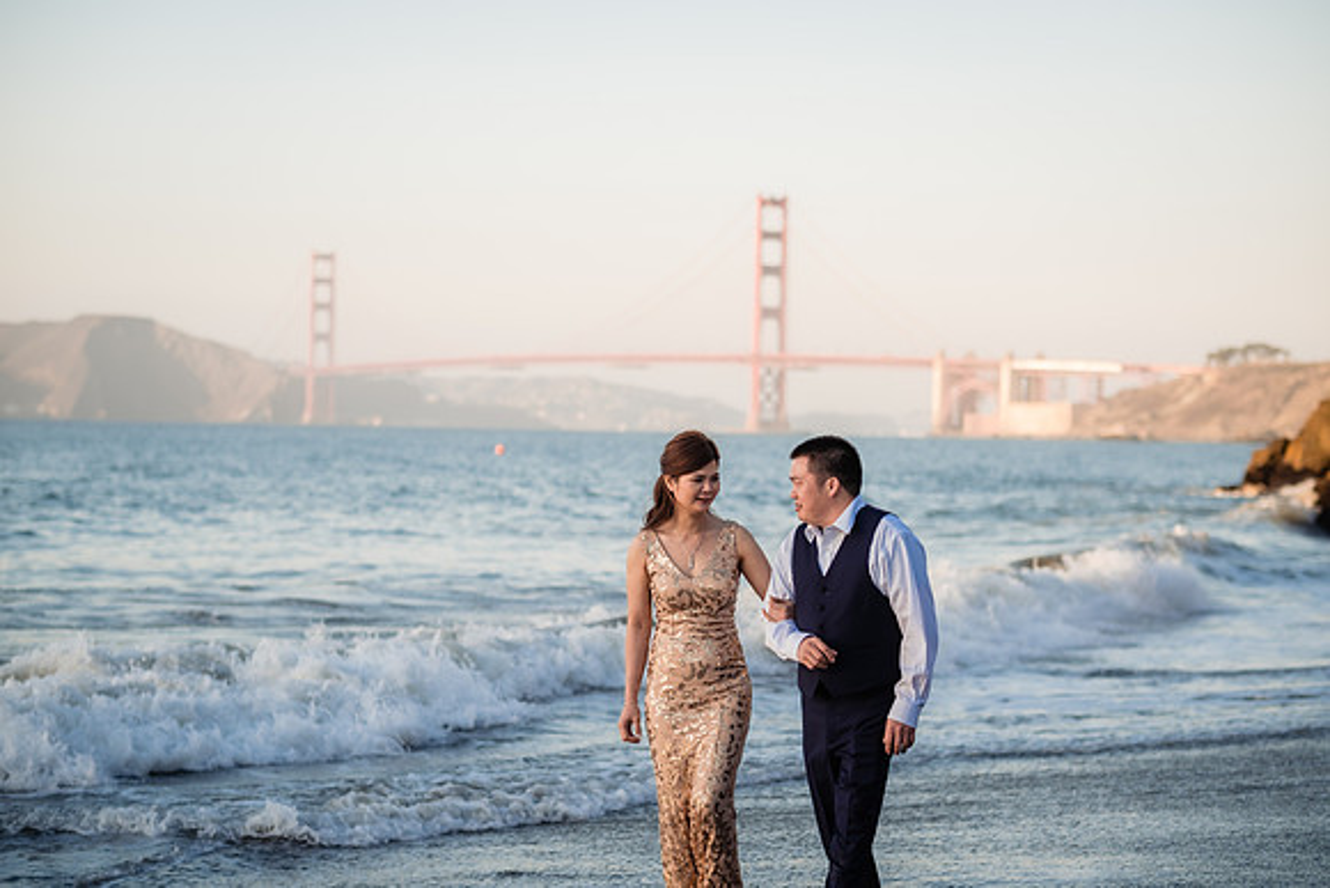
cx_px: 665
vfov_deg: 16.3
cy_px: 444
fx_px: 3104
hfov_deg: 24.2
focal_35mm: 84
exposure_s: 1/640
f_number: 2.2
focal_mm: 56
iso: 160
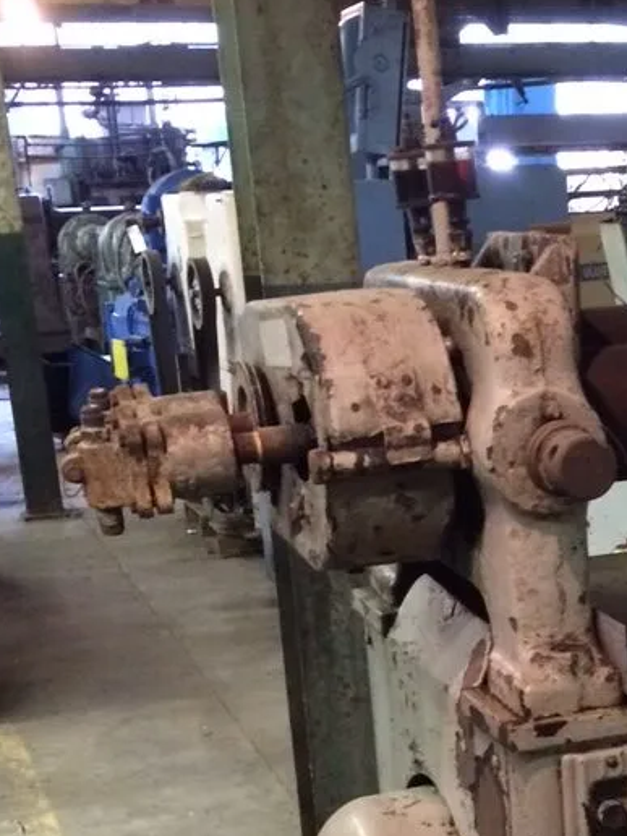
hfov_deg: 19.7
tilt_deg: -19.7
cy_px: 729
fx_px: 1739
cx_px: 661
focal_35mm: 72
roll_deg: +1.8
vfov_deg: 26.3
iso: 320
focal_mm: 4.15
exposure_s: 1/15
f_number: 2.2
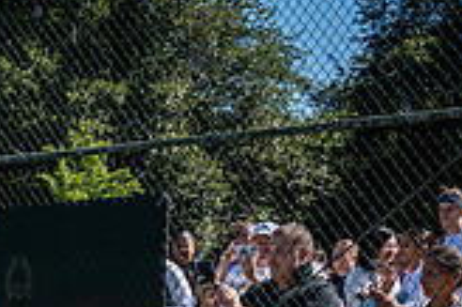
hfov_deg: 14.2
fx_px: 1654
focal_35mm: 129
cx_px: -346
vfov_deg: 10.3
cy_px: 435
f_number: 5.6
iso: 200
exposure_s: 1/500
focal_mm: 35
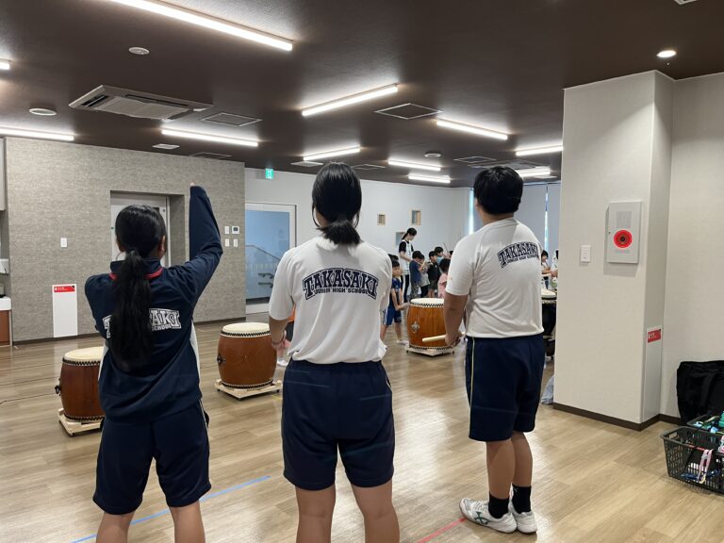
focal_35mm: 26
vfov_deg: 53.1
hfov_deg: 67.3
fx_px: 544
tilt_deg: -4.7
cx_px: 362
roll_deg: +0.2
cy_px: 272
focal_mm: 5.1
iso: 125
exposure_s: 1/74
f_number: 1.6
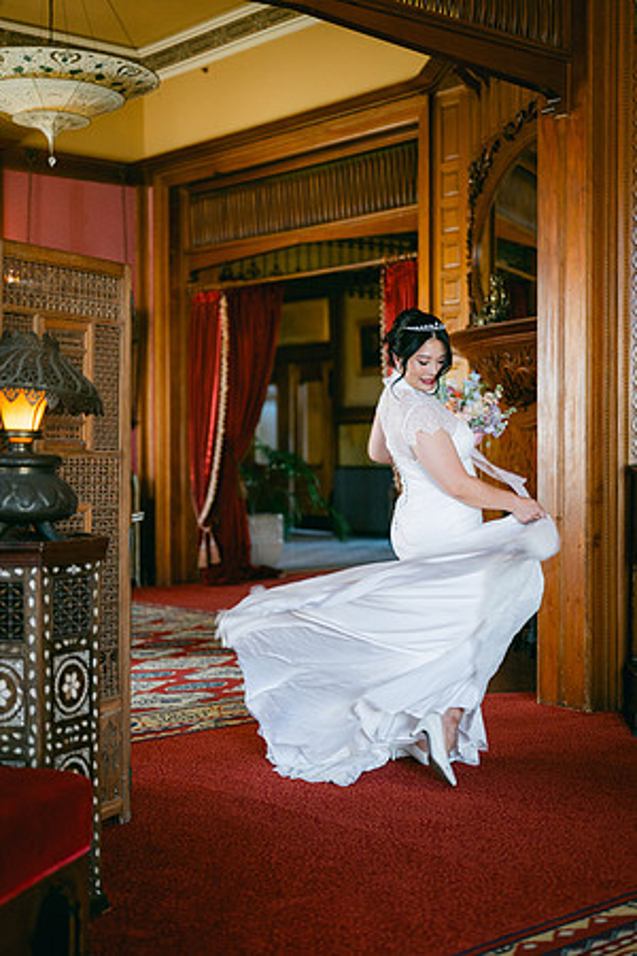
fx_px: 1327
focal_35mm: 50
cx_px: 318
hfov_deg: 27.0
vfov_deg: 39.6
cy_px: 478
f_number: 1.8
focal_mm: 50
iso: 280
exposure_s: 1/125
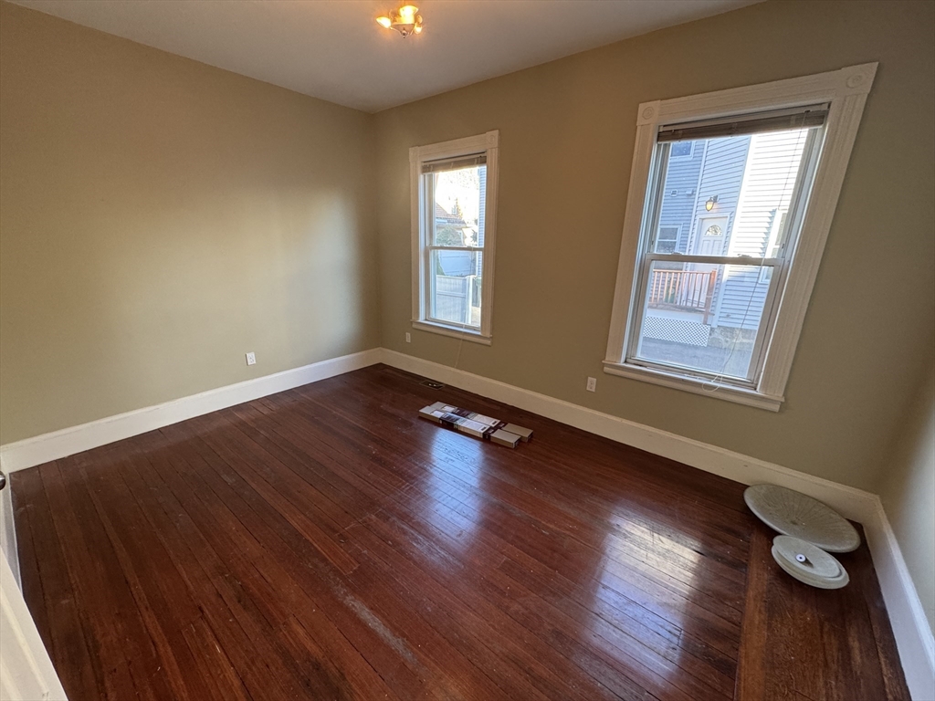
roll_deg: -0.7
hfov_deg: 102.1
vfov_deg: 85.7
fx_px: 378
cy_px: 350
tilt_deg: -17.0
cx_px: 468
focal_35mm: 14
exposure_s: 1/60
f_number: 2.2
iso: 250
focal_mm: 2.22
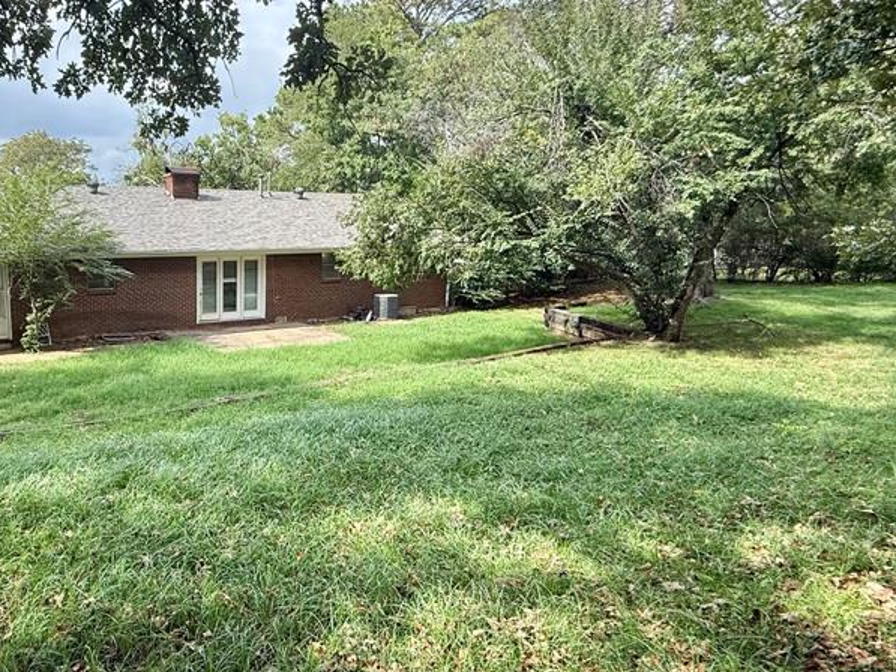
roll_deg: -0.8
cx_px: 236
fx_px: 621
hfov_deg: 67.5
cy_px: 336
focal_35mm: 24
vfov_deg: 56.8
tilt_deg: -10.4
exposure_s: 1/619
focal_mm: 2.22
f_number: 2.2
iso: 64
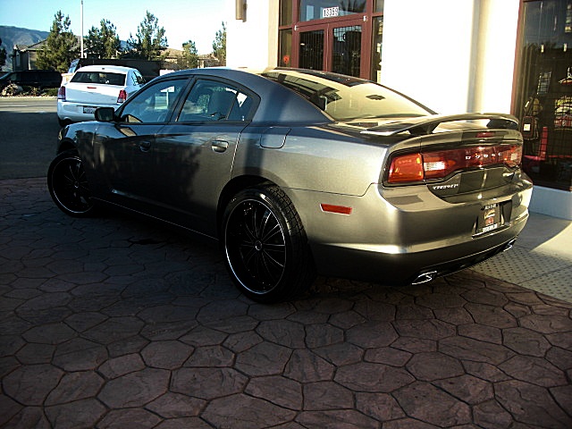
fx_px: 595
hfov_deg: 51.4
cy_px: 214
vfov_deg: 39.7
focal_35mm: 36
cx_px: 286
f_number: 2.8
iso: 50
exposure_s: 1/200
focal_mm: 6.3
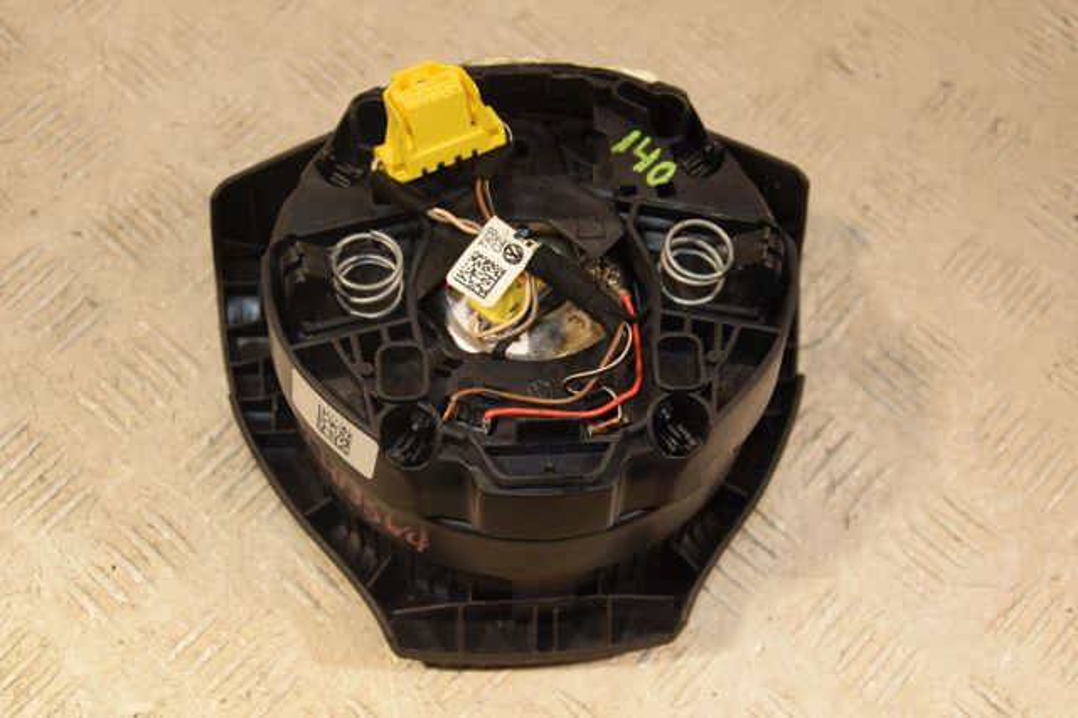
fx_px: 1706
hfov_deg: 35.1
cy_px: 359
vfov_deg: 23.8
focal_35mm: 57
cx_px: 539
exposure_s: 1/160
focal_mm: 38
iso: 800
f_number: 5
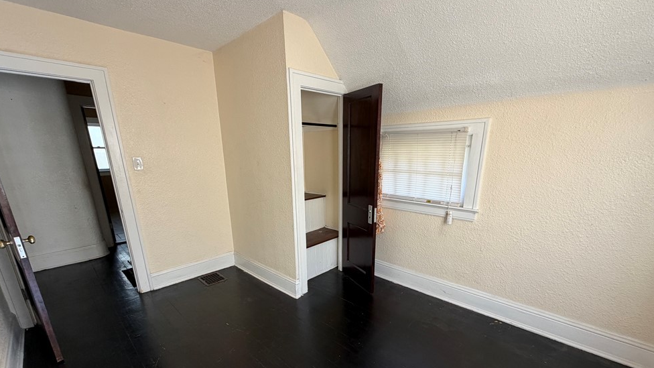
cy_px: 231
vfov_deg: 66.1
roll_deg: +0.0
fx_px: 277
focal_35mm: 16
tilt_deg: -17.1
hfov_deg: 99.3
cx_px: 336
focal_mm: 2.22
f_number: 2.2
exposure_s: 1/121
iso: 160
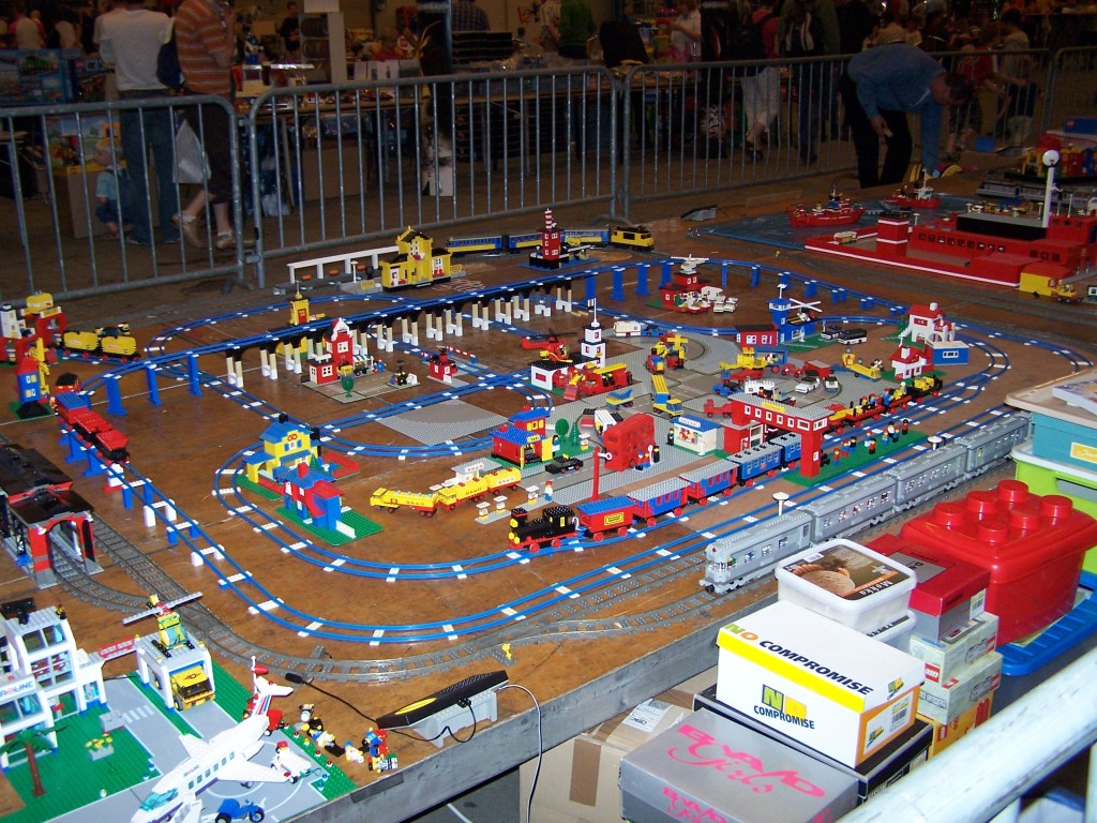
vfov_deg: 37.7
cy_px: 412
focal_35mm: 38
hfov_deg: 49.0
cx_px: 548
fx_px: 1204
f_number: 2.8
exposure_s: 1/60
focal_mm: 6.3
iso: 140
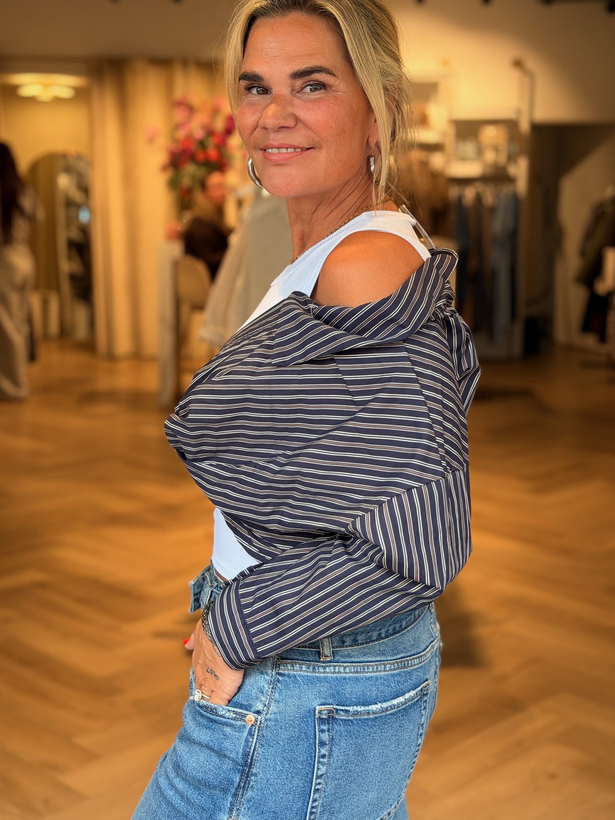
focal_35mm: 51
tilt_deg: -9.4
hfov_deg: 28.6
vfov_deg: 37.5
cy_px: 385
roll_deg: -0.6
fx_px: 1208
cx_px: 322
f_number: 1.78
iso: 64
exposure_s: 1/121
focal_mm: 6.76
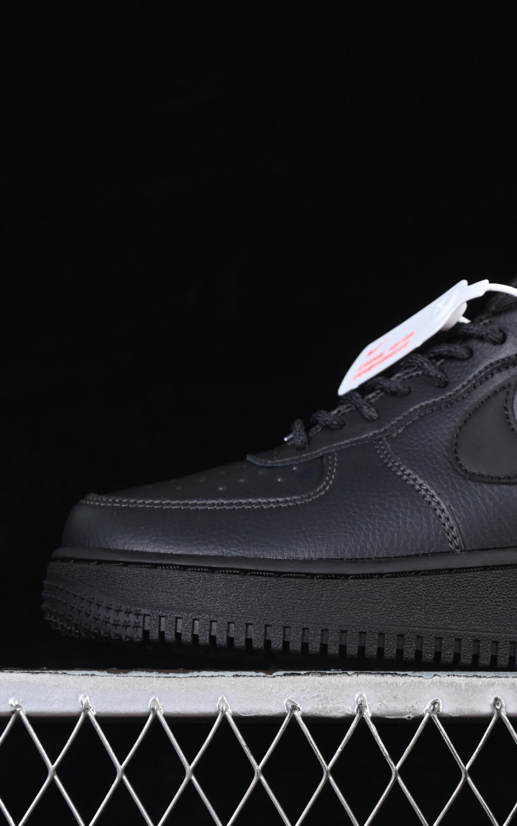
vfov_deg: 18.1
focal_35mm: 115
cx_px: 478
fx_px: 2592
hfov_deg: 11.3
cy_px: 413
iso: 160
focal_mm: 50
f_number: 6.3
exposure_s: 1/60
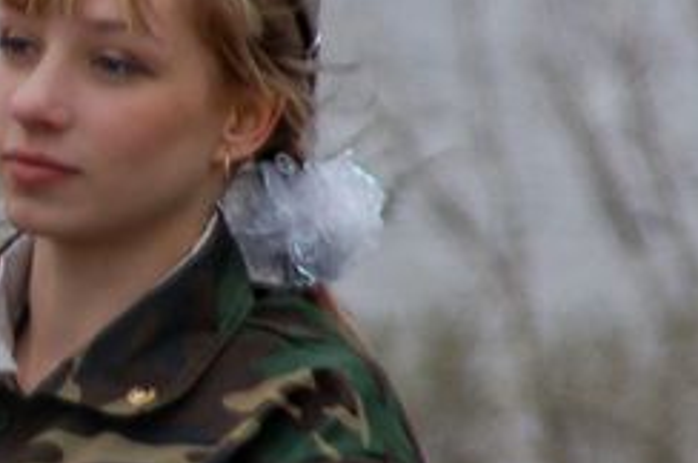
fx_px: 22461
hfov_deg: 1.8
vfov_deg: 1.2
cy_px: 297
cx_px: -343
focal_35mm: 1160
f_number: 6.3
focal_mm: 210
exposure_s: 1/60
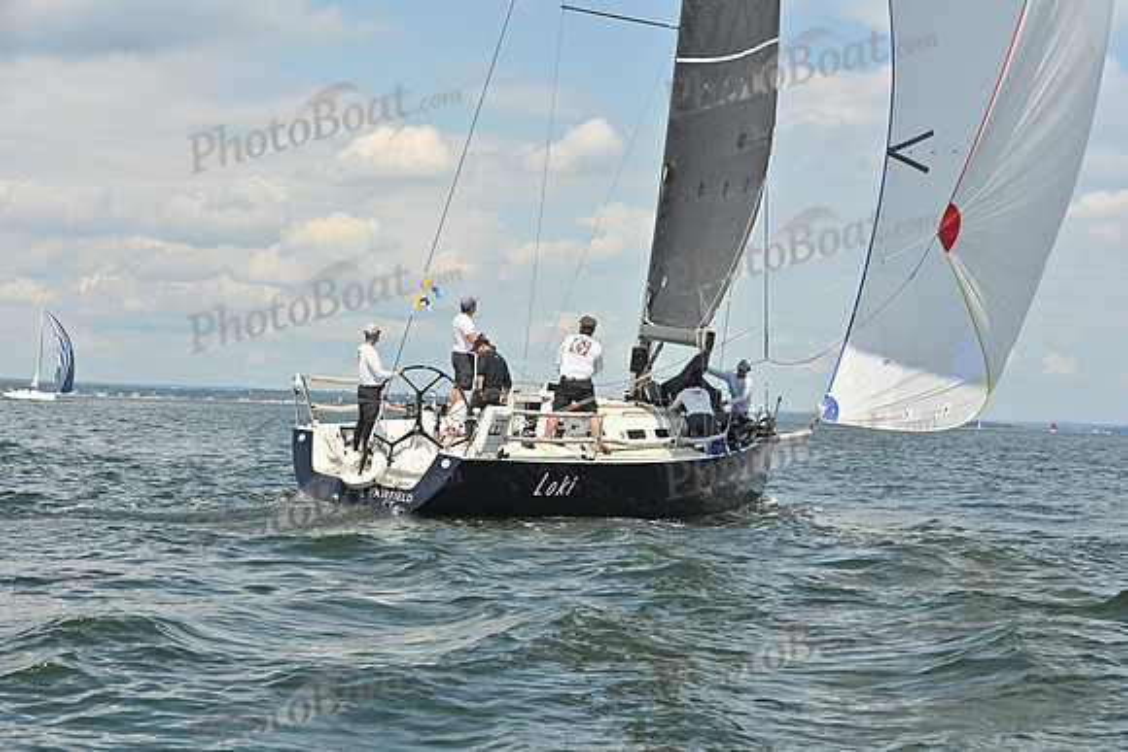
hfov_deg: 28.8
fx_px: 2194
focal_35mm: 70
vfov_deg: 19.5
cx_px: 564
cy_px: 376
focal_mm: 70
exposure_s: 1/1600
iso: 320
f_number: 8
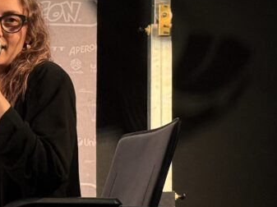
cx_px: -141
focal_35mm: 146
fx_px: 1167
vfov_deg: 10.1
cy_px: 146
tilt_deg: +5.2
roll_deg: -0.9
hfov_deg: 12.8
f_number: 1.78
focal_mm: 6.76
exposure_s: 1/60
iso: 250
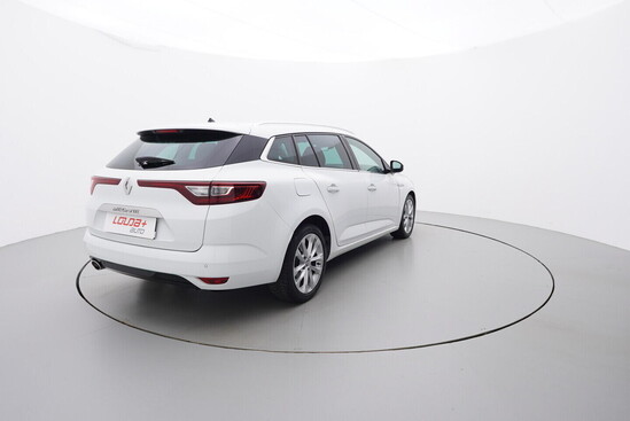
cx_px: 315
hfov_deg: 77.3
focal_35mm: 22
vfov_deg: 56.2
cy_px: 210
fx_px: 394
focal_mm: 15
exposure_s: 1/80
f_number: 5
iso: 200
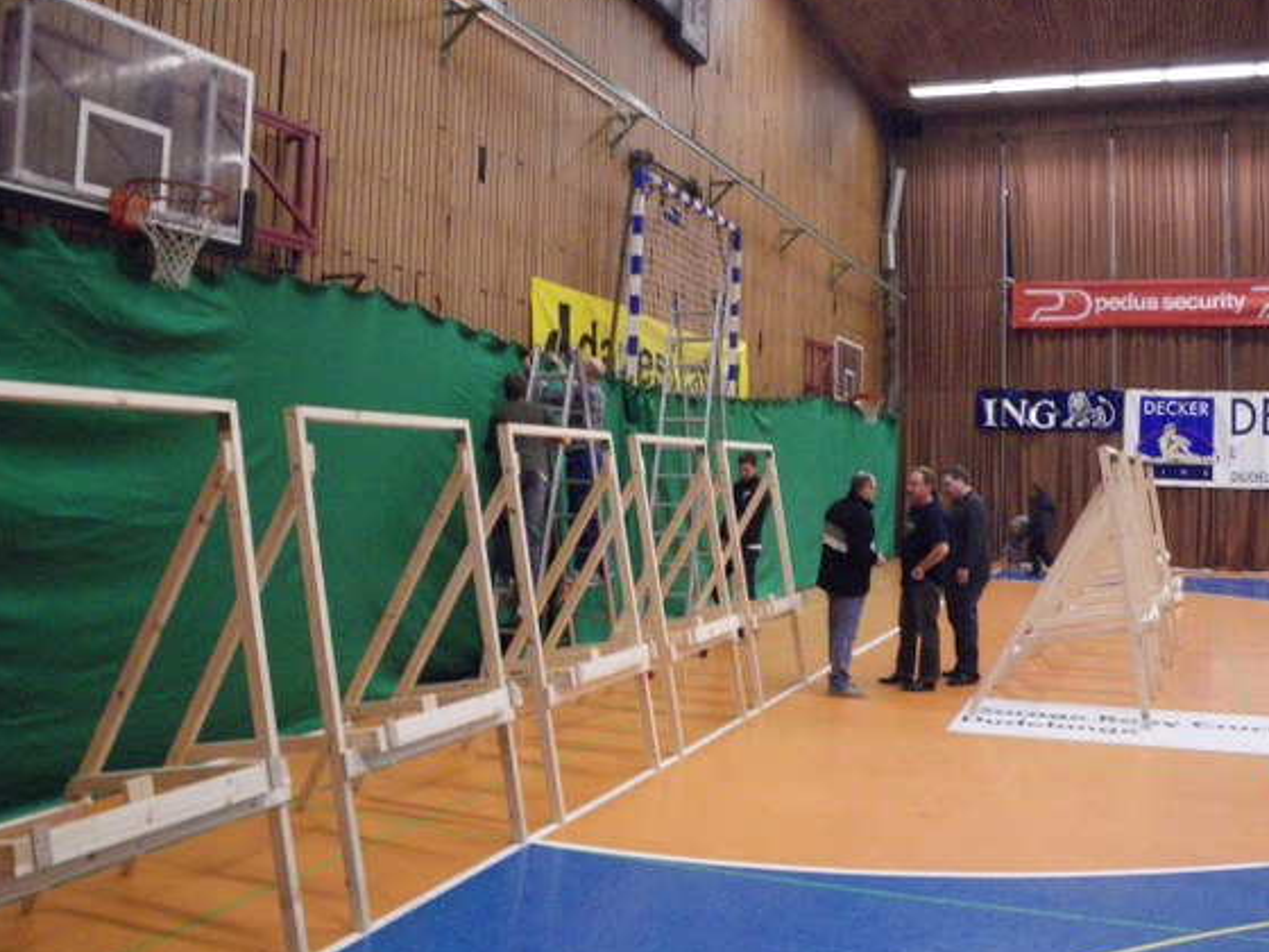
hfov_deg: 56.7
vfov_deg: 44.1
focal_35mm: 32
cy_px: 419
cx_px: 707
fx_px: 1173
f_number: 3.5
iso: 800
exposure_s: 1/50
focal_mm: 5
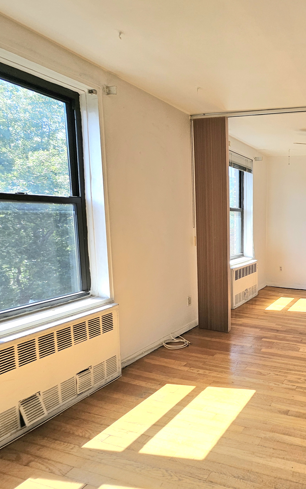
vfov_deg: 88.0
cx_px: 319
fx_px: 254
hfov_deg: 48.7
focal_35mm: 19
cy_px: 248
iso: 32
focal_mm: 1.7
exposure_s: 1/189
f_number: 2.2
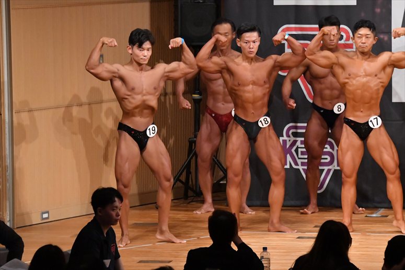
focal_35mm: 255
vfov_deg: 5.4
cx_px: 202
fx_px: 2867
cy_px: 135
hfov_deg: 8.1
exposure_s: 1/400
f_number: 5.6
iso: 10000
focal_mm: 170
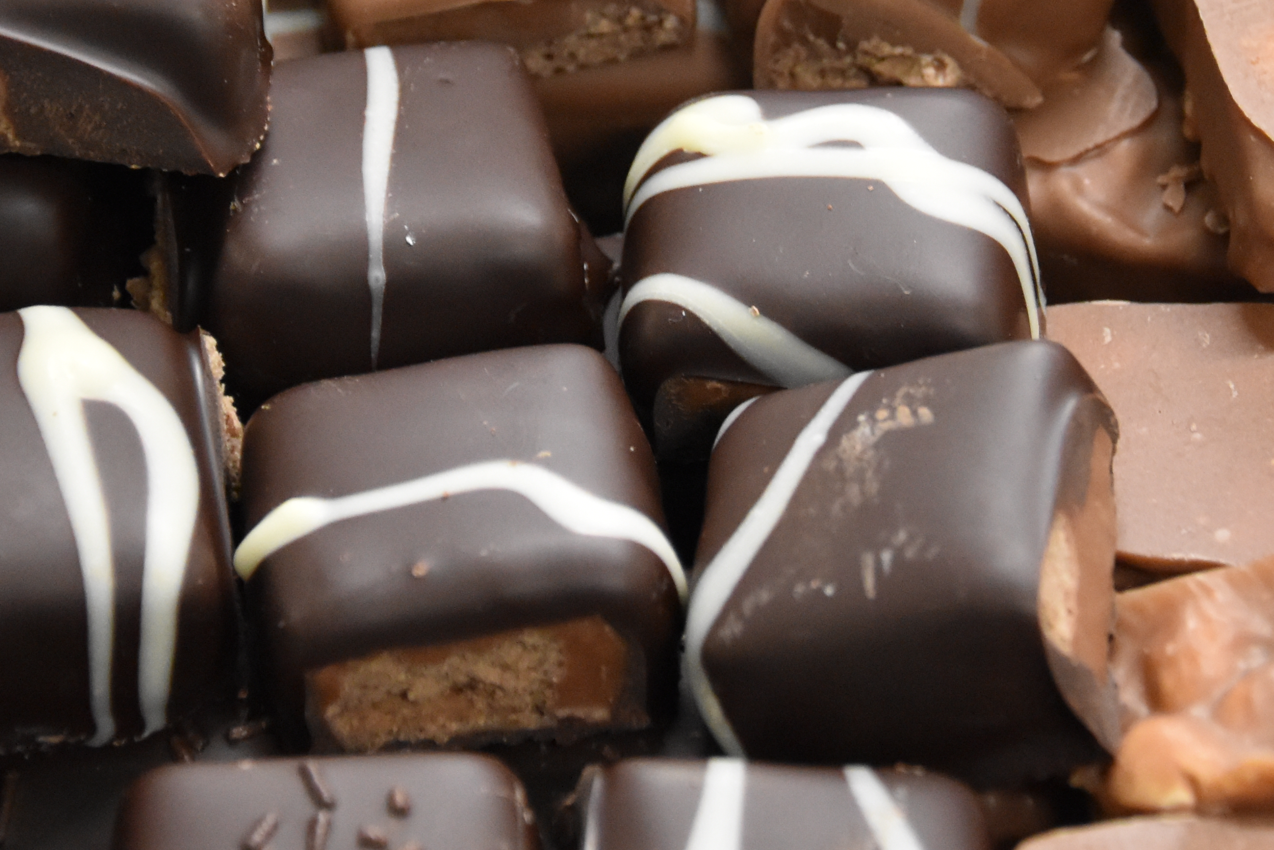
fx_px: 6016
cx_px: 501
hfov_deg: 12.1
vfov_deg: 8.1
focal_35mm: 170
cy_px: 82
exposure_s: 1/60
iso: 2500
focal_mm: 50
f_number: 5
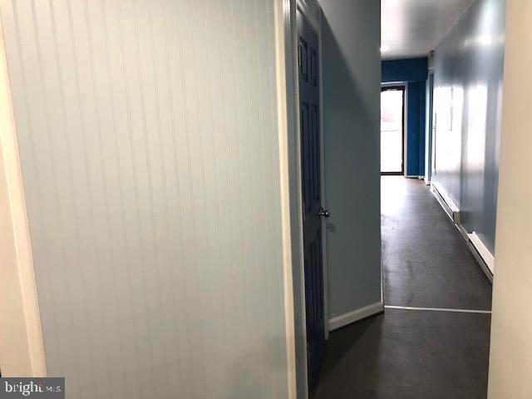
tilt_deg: -10.0
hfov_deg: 63.4
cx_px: 266
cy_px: 200
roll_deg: +3.9
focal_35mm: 28
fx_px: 430
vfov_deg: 49.7
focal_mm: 3.99
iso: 50
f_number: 1.8
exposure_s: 1/15
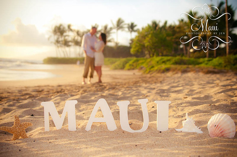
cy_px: 78
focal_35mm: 42
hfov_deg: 46.5
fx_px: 276
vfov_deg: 31.8
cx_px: 118
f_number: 2.8
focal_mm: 28
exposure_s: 1/640
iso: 200
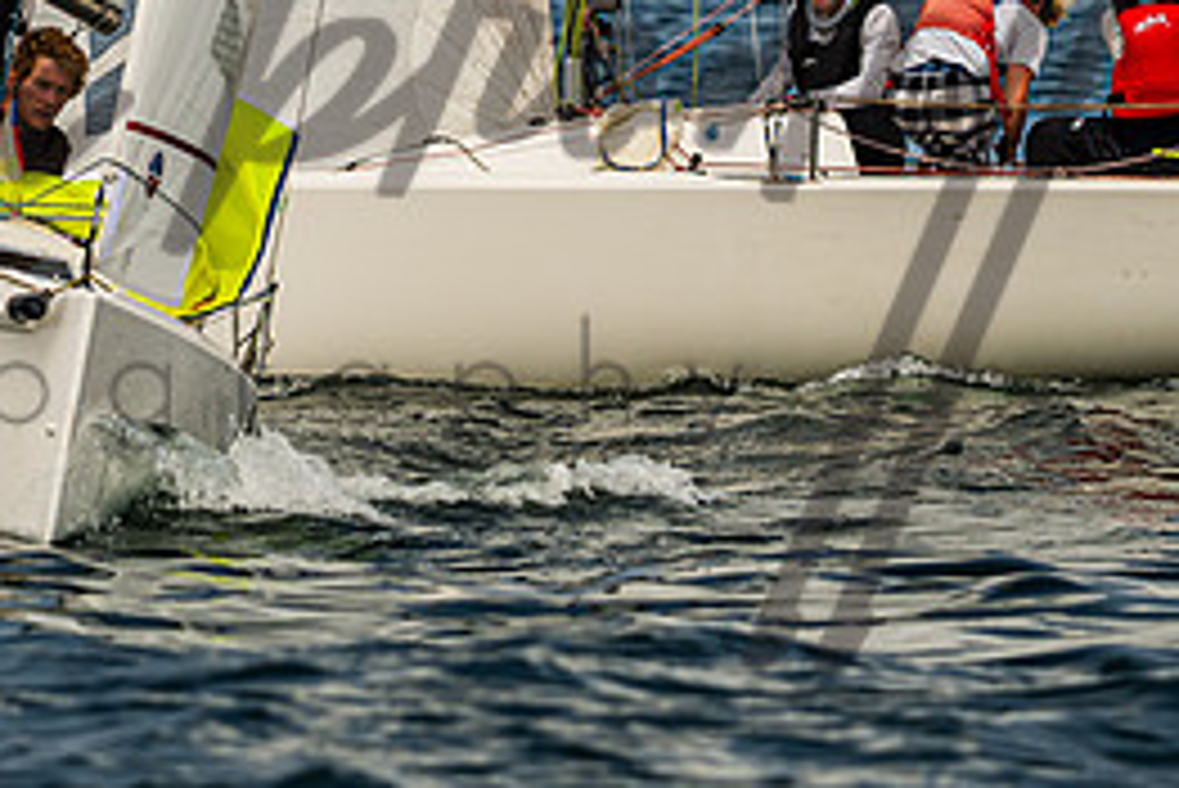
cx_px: 170
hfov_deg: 3.8
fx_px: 17727
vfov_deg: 2.5
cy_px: -7
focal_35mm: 541
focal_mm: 185
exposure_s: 1/4000
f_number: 5
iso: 220
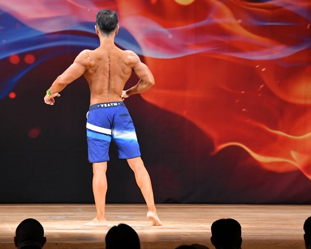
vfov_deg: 6.1
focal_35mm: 255
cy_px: 124
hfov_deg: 7.6
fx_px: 2346
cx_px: 125
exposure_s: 1/400
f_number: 5.6
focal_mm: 150
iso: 3200
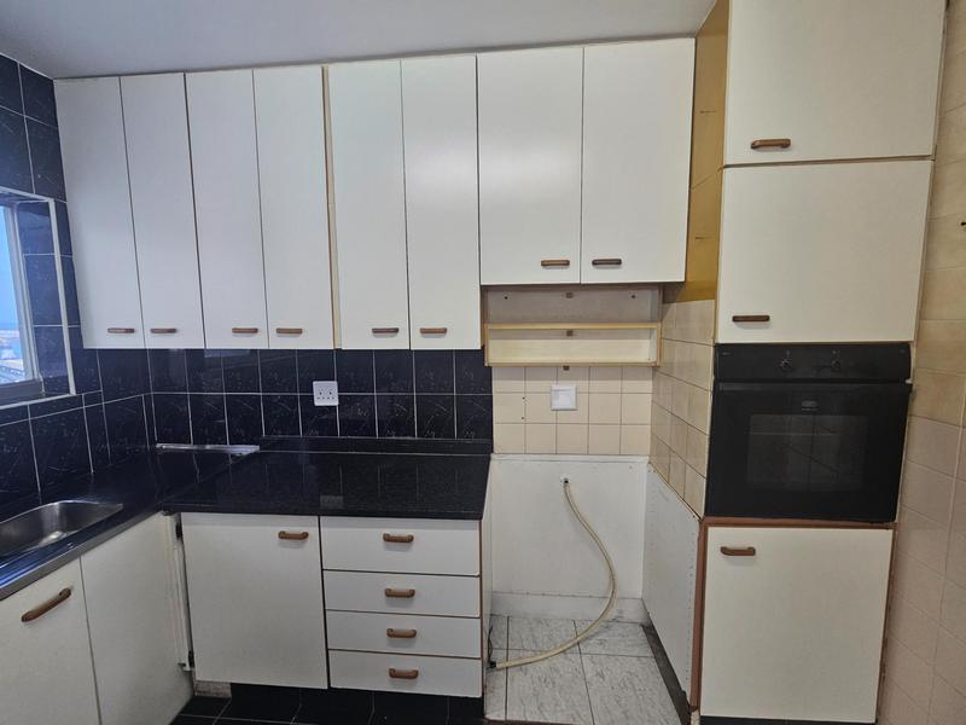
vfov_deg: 89.9
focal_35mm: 13
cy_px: 362
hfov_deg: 106.2
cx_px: 483
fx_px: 363
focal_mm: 2.2
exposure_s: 1/50
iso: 160
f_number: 2.2
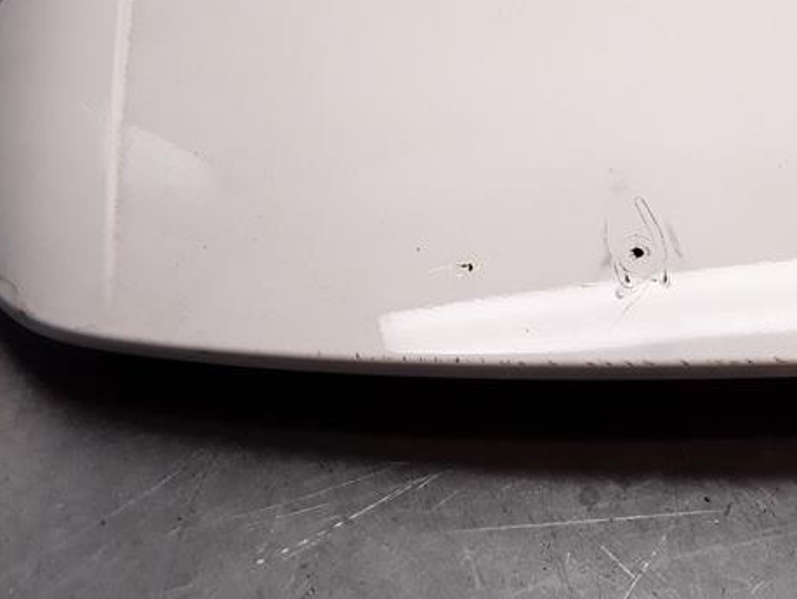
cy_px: 266
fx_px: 899
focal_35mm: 39
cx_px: 540
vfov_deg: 36.8
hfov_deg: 47.0
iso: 100
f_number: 1.9
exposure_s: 1/265
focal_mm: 2.91
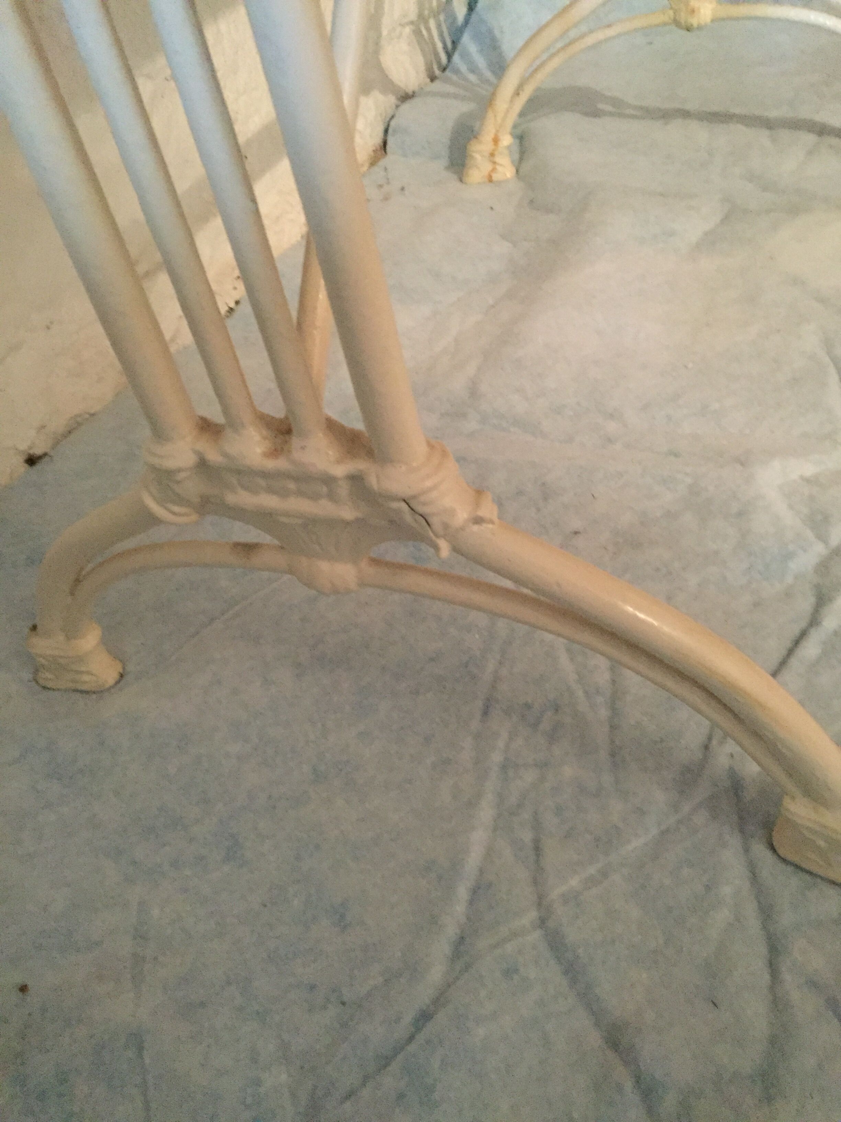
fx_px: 939
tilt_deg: -43.8
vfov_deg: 61.7
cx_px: 420
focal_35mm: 29
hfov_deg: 48.2
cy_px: 561
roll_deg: +15.0
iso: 320
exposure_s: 1/17
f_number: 2.2
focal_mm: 4.15
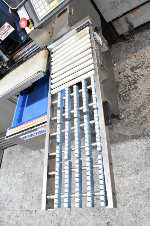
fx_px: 169
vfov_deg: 67.4
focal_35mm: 27
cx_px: 75
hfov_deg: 47.9
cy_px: 113
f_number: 8
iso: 6400
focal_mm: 18
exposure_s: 1/250
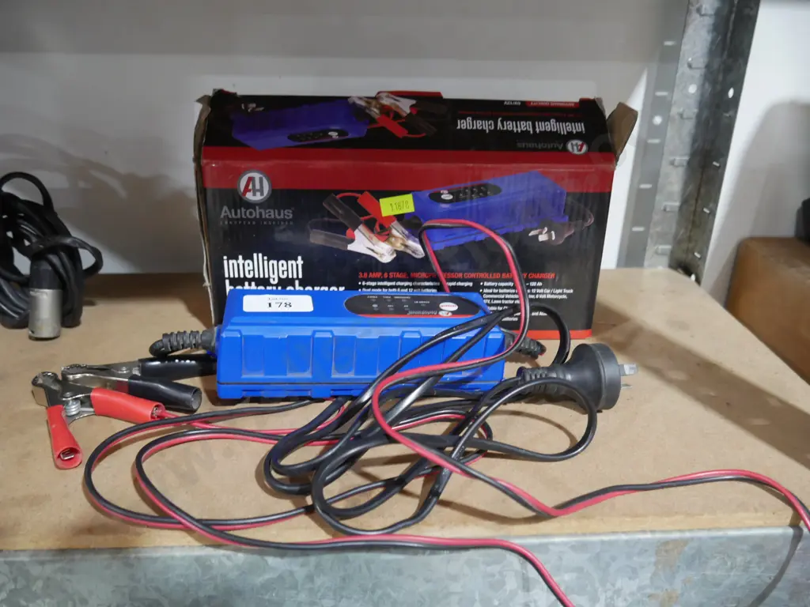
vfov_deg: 46.8
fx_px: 702
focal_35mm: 30
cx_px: 405
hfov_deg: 60.0
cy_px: 304
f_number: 3.6
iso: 2000
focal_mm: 15
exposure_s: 1/60
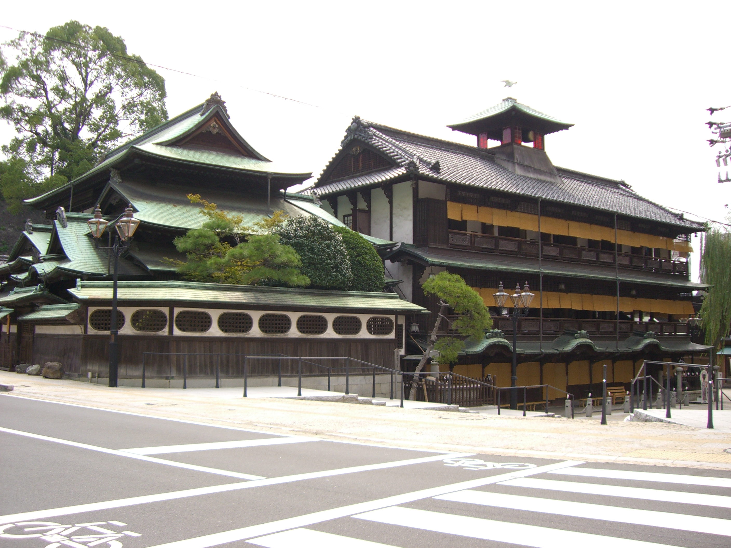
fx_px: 802
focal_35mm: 38
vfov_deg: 37.7
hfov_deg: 49.0
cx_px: 366
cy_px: 274
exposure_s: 1/640
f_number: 2.7
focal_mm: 6.2
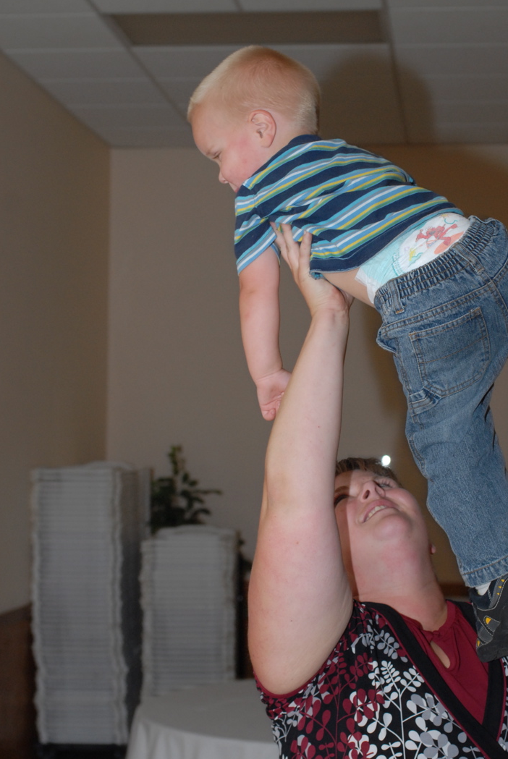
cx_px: 288
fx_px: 1731
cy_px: 383
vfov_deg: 24.7
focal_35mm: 82
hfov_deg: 16.7
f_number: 4.5
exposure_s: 1/25
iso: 400
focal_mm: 48
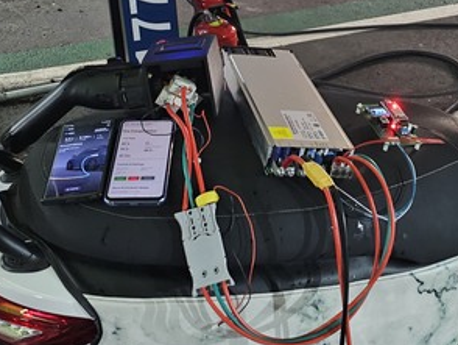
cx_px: 276
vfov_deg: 23.4
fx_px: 808
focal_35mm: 61
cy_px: 35
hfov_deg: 31.6
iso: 1250
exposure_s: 1/24
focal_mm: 6.3
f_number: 1.7
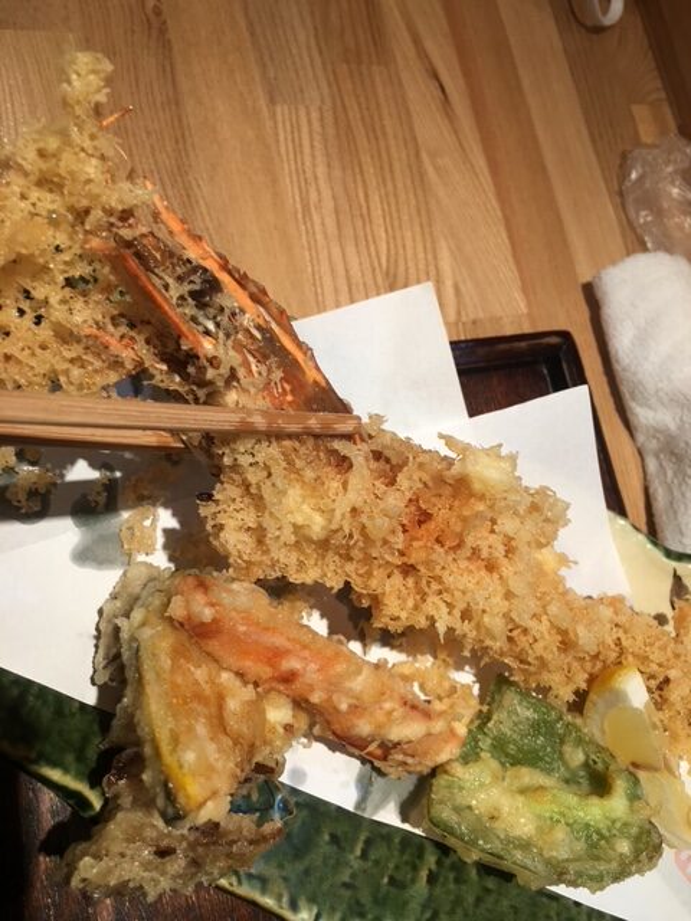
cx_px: 346
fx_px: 772
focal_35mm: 29
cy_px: 460
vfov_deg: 61.7
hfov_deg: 48.2
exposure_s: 1/60
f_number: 2.2
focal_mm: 4.15
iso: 25
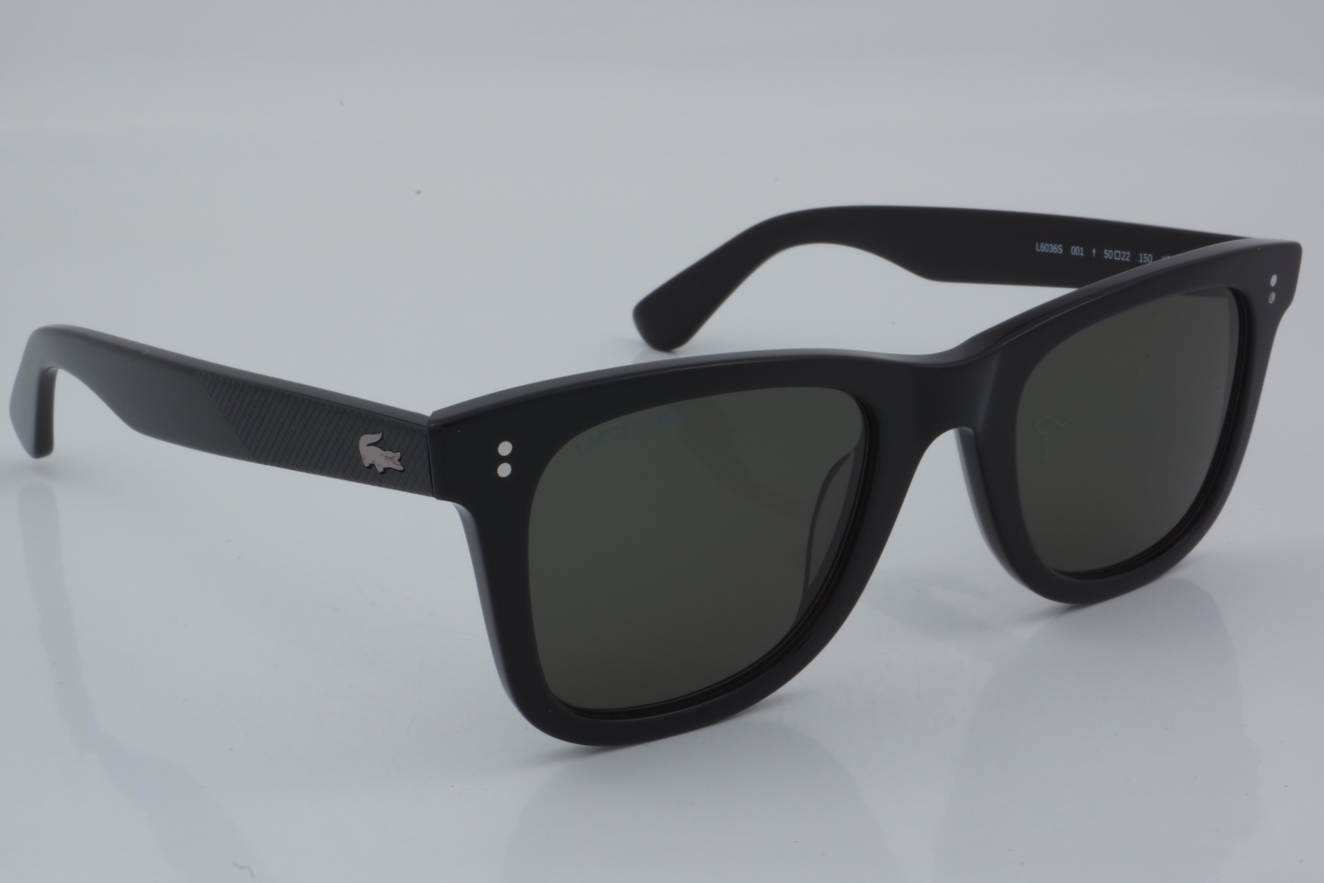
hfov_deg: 29.9
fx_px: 2482
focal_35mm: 68
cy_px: 442
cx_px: 662
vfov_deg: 20.2
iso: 100
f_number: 32
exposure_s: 1/4
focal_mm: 45
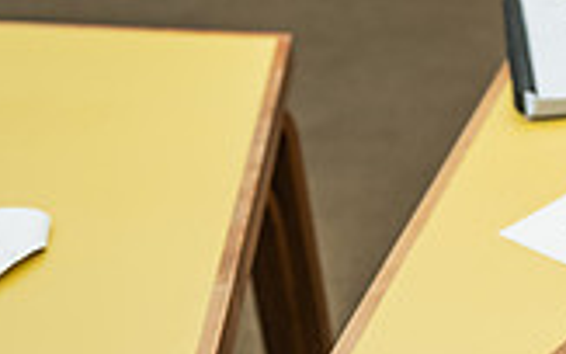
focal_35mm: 105
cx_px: 924
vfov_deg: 12.3
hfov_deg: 17.2
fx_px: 1620
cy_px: 2
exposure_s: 1/200
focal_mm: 29
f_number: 2.8
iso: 1250
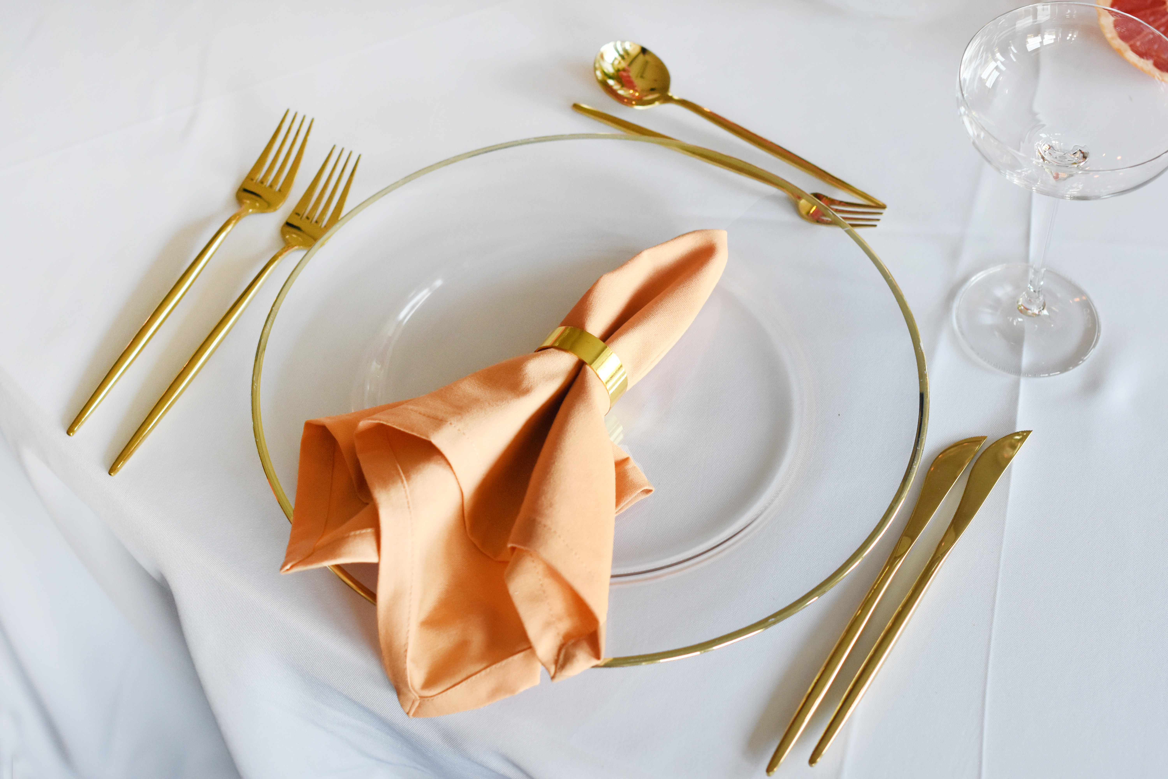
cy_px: 390
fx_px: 2433
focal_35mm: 75
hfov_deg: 27.0
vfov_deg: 18.2
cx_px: 584
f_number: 3.2
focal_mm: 50
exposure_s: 1/100
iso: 1000
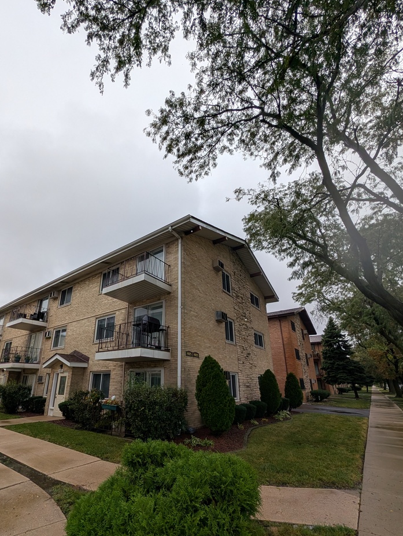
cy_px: 302
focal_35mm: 14
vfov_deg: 101.4
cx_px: 175
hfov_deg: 85.3
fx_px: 217
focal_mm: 2.02
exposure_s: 1/2924
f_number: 1.7
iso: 54
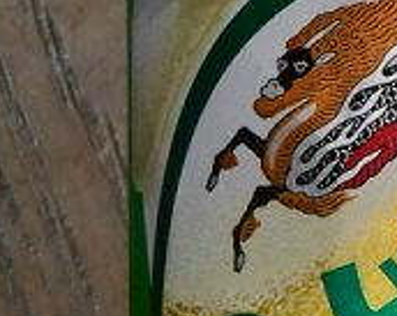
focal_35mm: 661
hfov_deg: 2.9
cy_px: 439
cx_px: 531
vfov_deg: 2.3
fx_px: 7753
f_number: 6.4
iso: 800
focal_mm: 32.9
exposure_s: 1/40
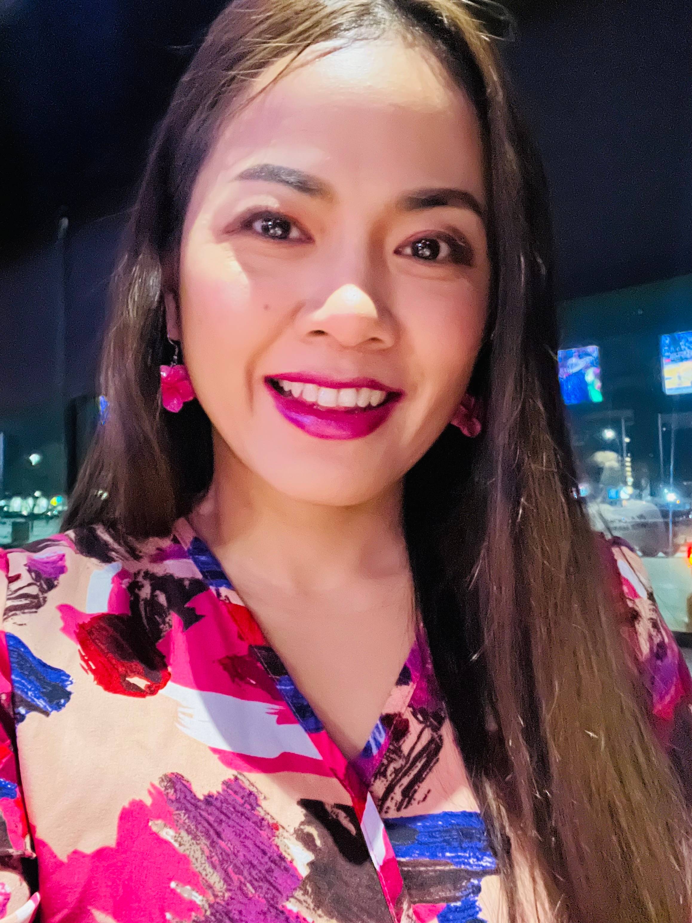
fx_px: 800
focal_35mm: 30
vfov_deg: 60.0
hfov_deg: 46.8
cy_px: 462
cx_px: 346
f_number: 2.2
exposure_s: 1/15
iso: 2000
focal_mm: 2.71
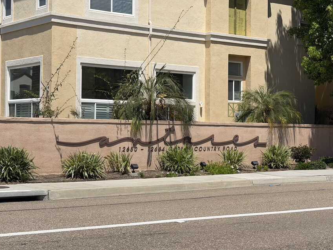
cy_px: 110
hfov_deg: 27.0
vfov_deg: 20.4
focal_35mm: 72
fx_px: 692
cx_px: 156
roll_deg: -0.7
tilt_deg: +0.7
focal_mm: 6.76
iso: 64
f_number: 1.78
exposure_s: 1/6536
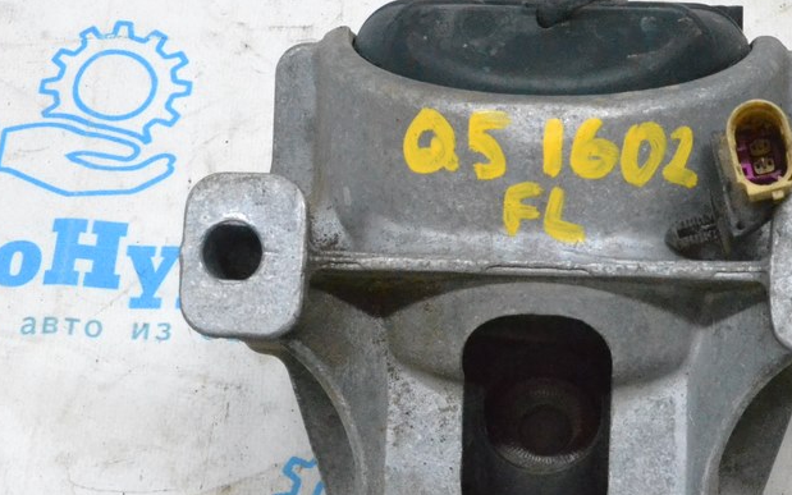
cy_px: 290
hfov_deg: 25.5
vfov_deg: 16.1
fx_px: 1749
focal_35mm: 81
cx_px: 475
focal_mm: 32
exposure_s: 1/100
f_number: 13
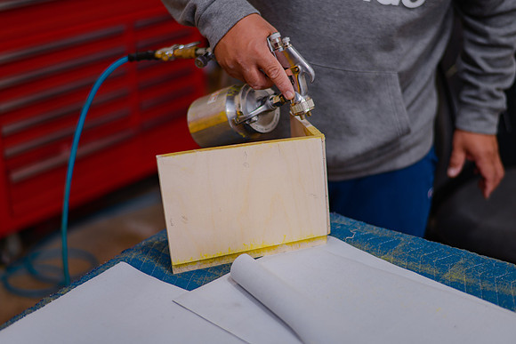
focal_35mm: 58
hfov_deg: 34.5
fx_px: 831
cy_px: 172
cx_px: 258
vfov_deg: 23.4
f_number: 1.4
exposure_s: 1/125
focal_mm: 58
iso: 125
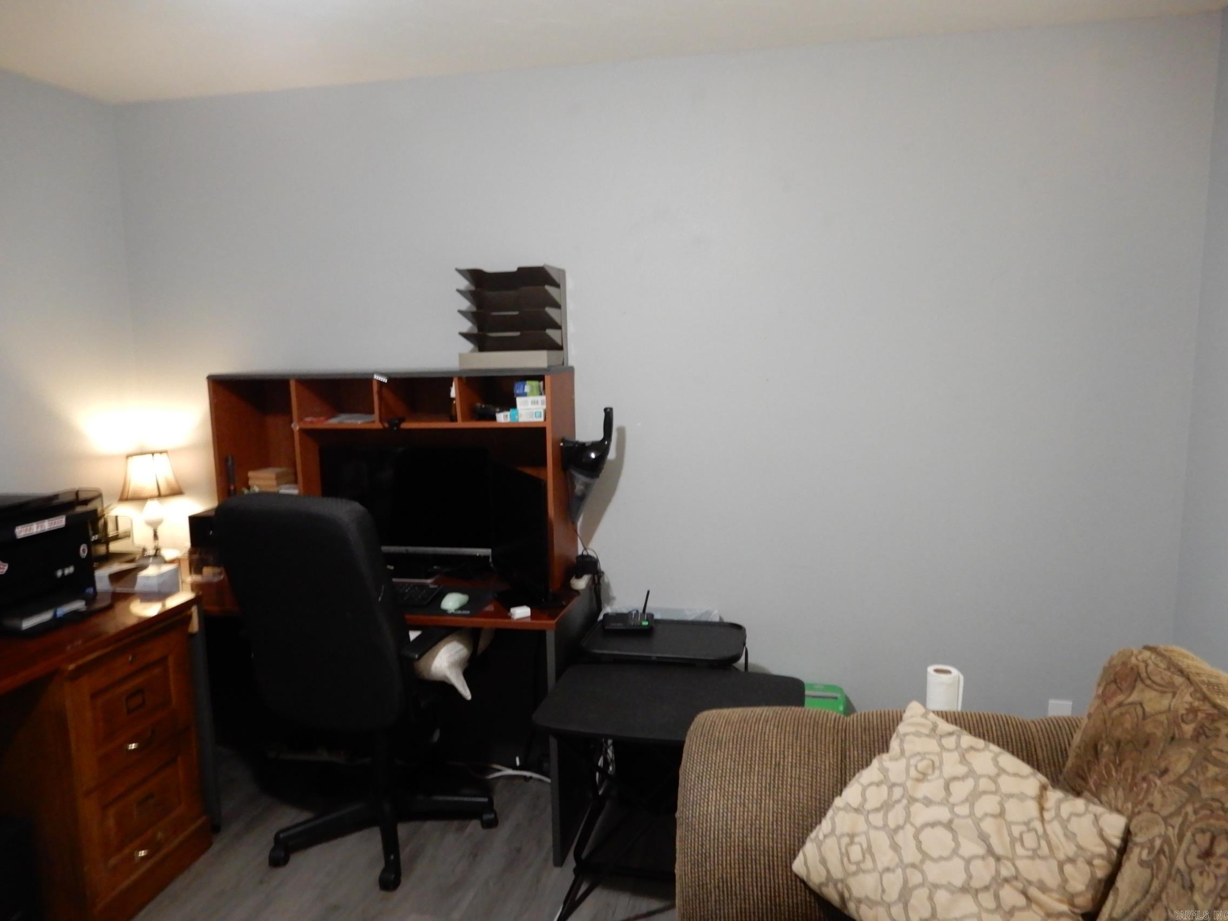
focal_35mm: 24
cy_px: 460
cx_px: 614
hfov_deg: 71.6
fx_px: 851
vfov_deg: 56.8
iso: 640
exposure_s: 1/8
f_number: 3.4
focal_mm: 4.3
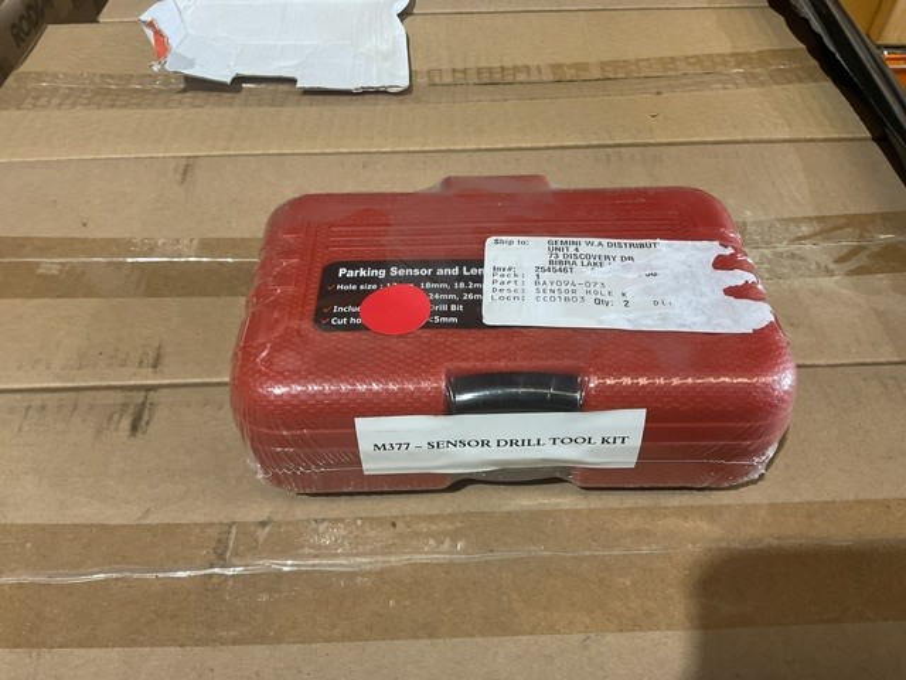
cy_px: 340
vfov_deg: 48.2
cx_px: 453
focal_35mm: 29
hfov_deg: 61.7
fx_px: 759
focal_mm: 3
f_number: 1.8
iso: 80
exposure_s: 1/50
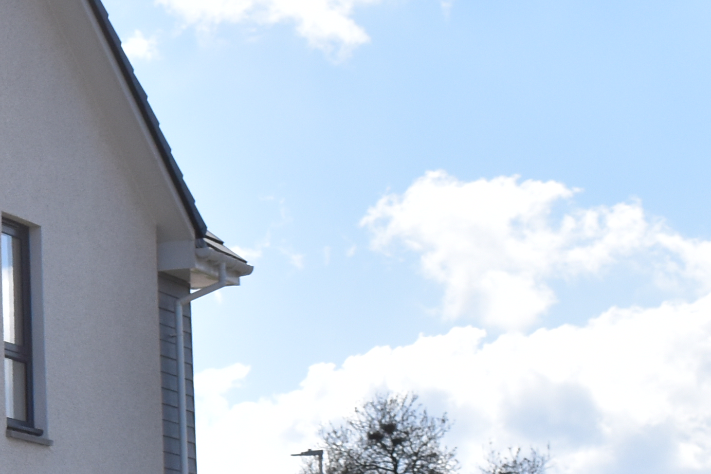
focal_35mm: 154
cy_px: 322
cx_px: -515
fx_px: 3042
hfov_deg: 12.3
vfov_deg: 8.9
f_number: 7.1
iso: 400
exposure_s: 1/2000
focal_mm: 25
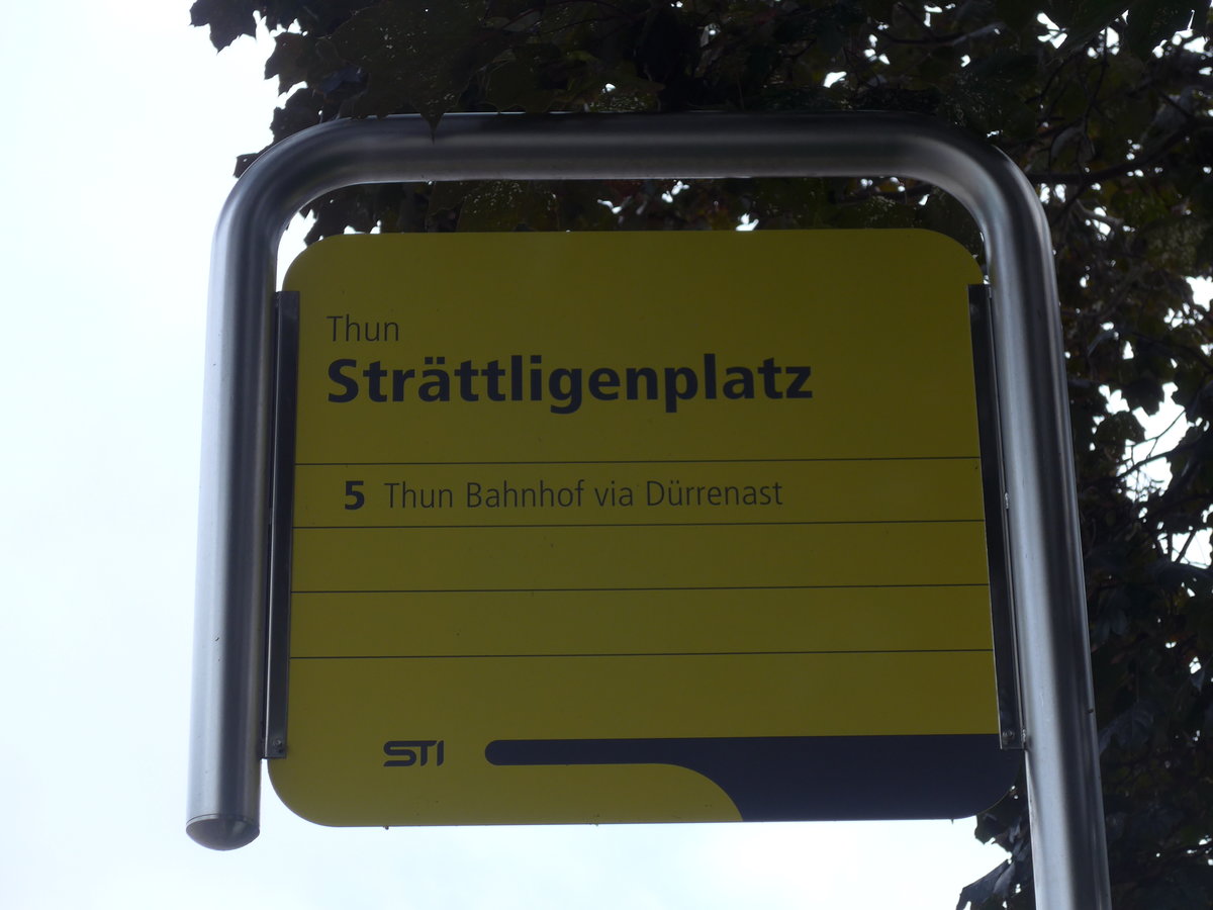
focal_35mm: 103
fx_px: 3609
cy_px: 455
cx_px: 606
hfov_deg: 19.1
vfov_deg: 14.4
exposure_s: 1/320
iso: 80
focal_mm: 20.4
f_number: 4.8
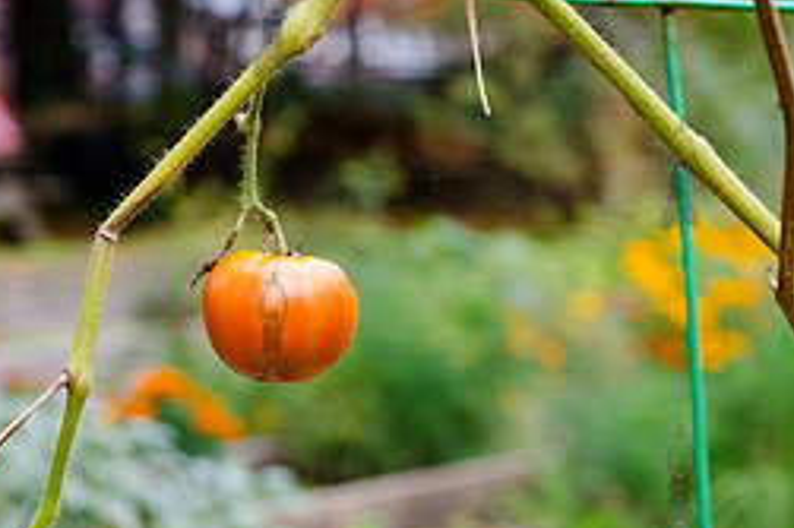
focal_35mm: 104
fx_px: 2292
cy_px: 326
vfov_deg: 13.1
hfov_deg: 19.6
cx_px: 269
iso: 2000
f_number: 4.5
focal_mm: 45
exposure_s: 1/1250
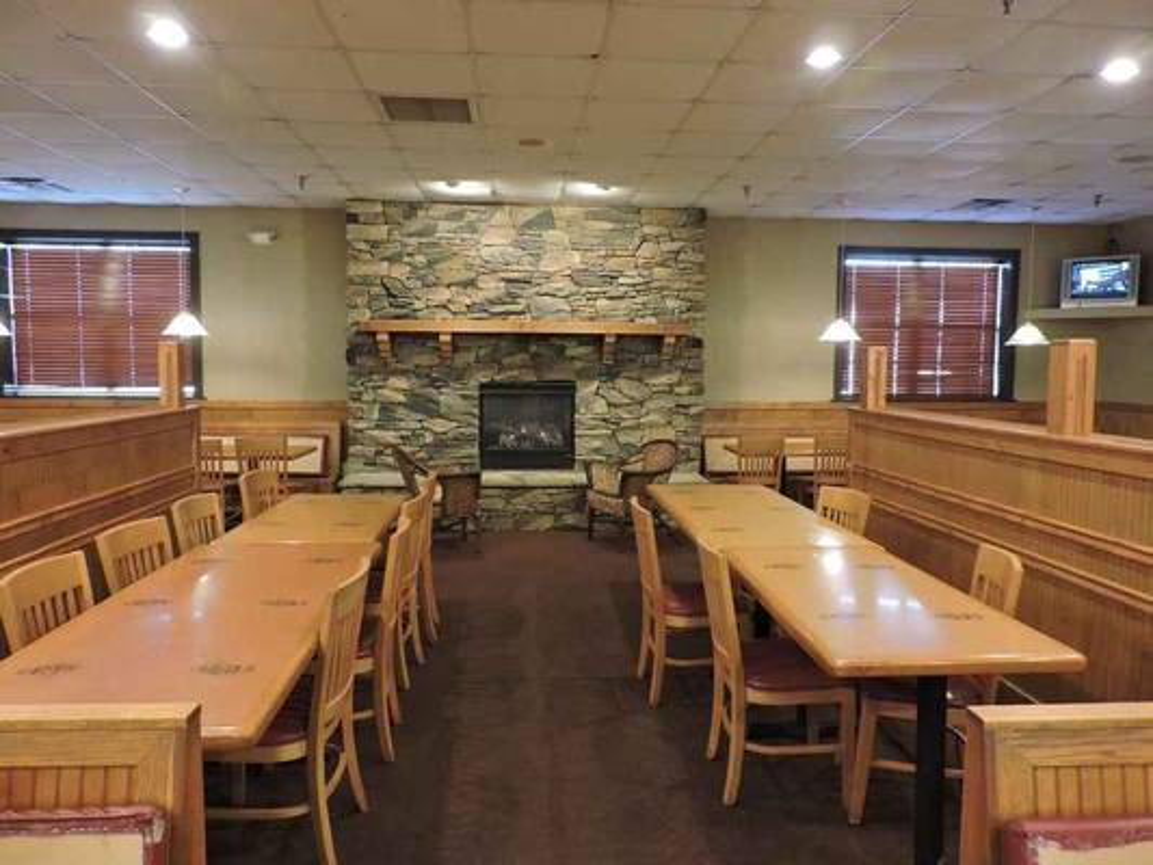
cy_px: 432
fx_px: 800
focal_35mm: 24
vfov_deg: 56.8
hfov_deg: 71.6
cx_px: 576
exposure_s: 1/13
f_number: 3
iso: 400
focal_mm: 4.3
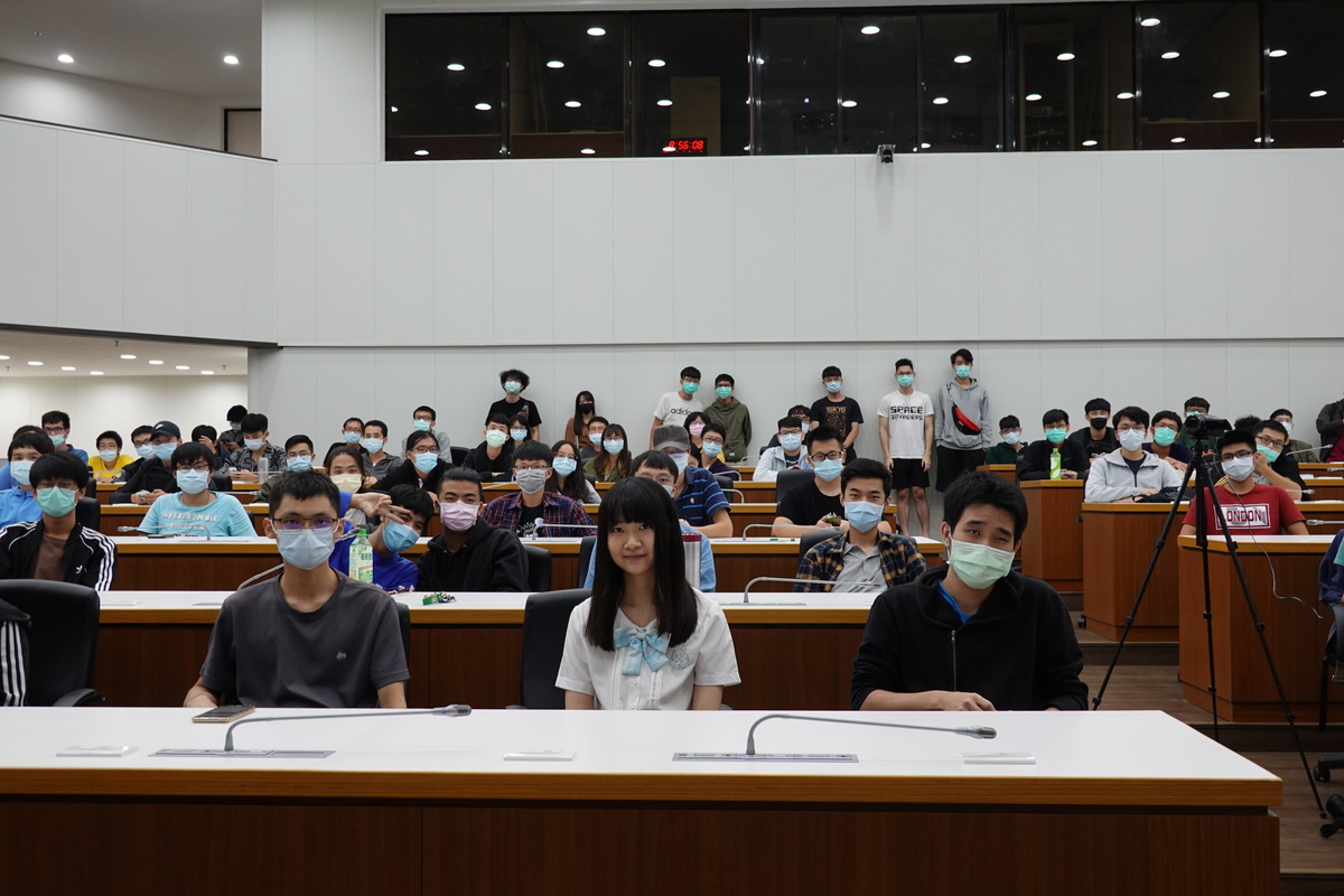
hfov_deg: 51.9
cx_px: 672
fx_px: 1381
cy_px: 448
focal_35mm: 37
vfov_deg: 35.9
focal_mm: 13.56
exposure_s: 1/40
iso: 400
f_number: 3.5
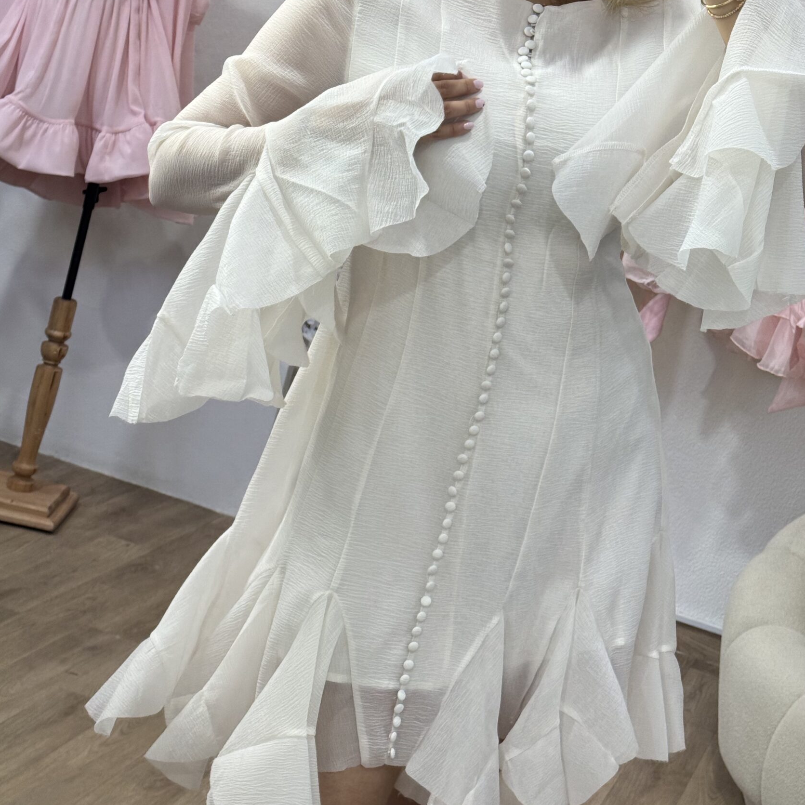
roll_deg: -13.5
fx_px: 1710
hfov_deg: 26.5
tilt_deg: -27.0
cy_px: 356
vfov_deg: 26.5
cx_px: 423
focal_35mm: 65
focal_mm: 6.76
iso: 80
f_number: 1.78
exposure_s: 1/100
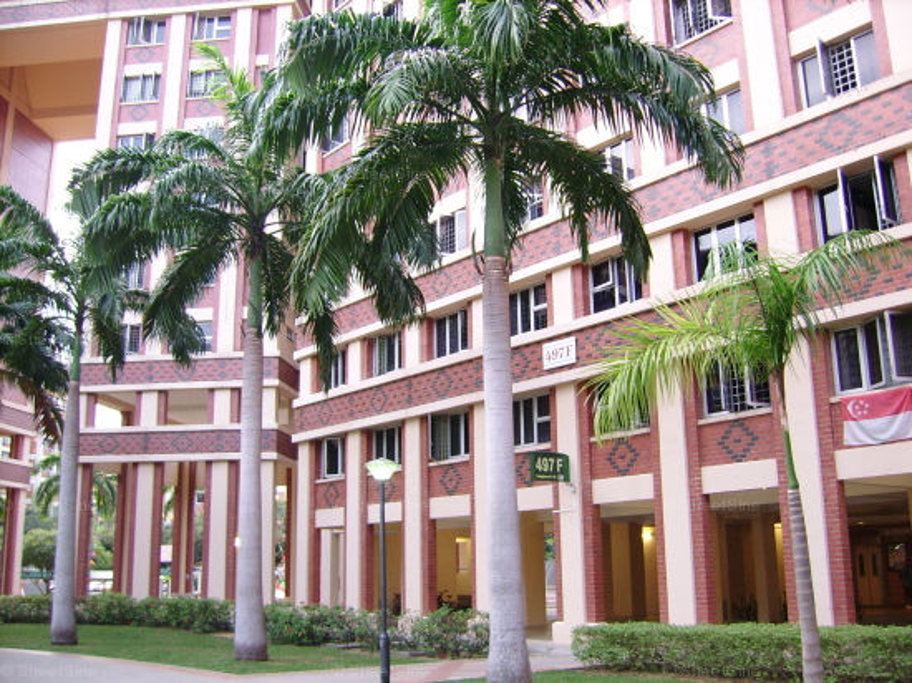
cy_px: 342
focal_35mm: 35
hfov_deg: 52.6
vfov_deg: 40.7
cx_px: 456
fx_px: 922
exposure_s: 1/18
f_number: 2.8
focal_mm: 5.95
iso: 100
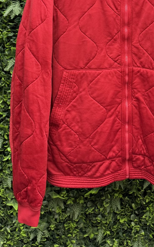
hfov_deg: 23.2
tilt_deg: -5.4
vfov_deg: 35.0
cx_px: 123
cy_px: 30
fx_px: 369
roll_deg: -0.2
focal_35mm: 55
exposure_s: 1/60
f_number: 1.78
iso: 250
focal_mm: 6.76
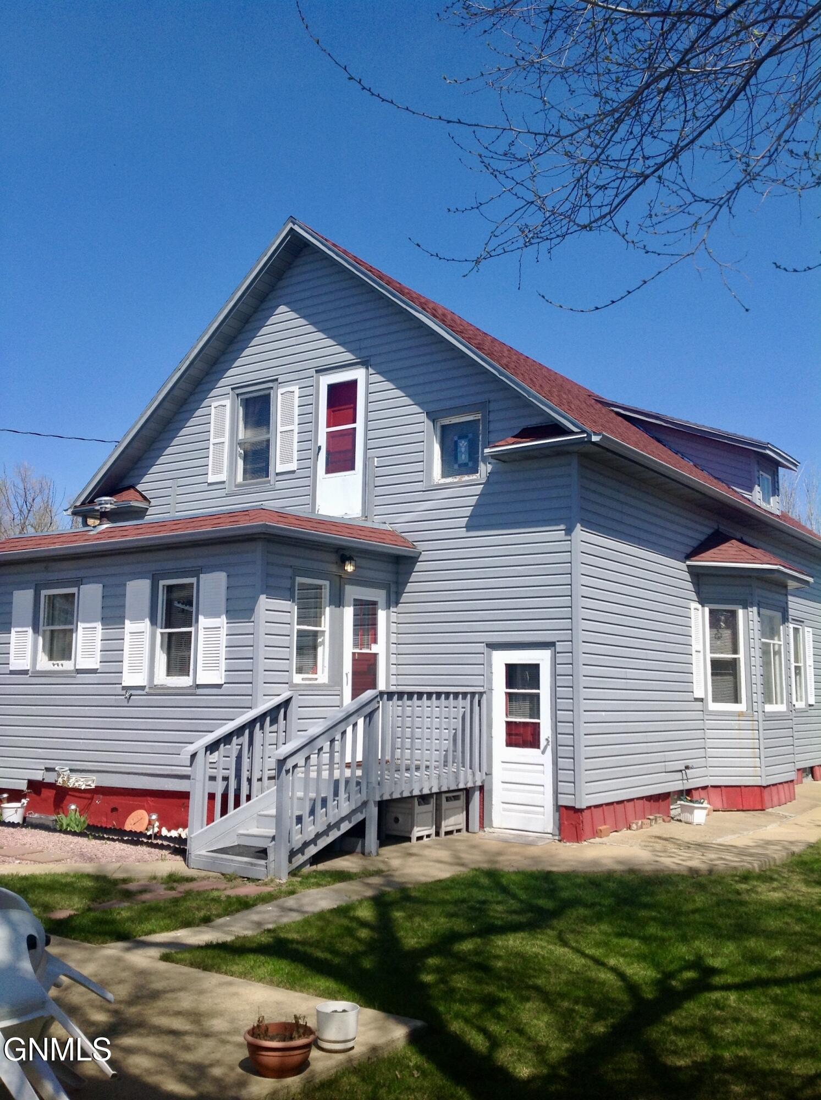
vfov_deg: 52.7
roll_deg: -1.1
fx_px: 1110
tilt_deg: +7.8
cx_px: 410
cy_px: 550
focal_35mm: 35
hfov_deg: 40.6
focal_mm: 4.28
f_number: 2.4
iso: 50
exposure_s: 1/2160
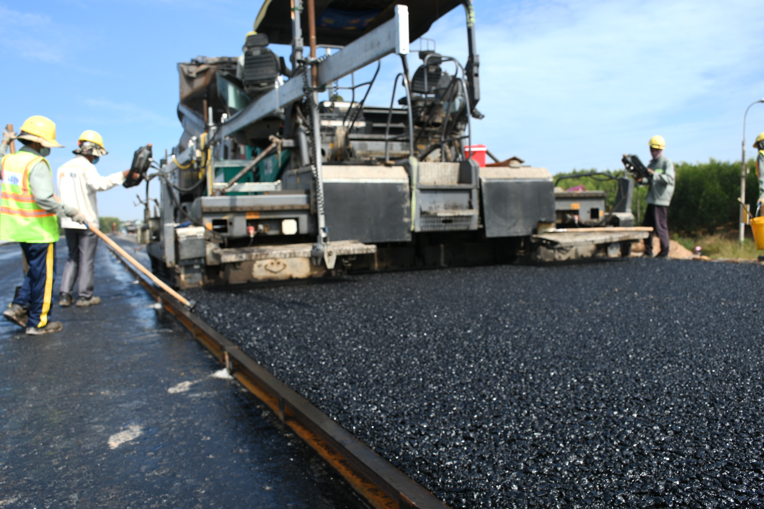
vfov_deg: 43.6
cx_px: 382
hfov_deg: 61.9
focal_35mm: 30
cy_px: 254
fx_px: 637
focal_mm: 20
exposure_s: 1/200
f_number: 5.6
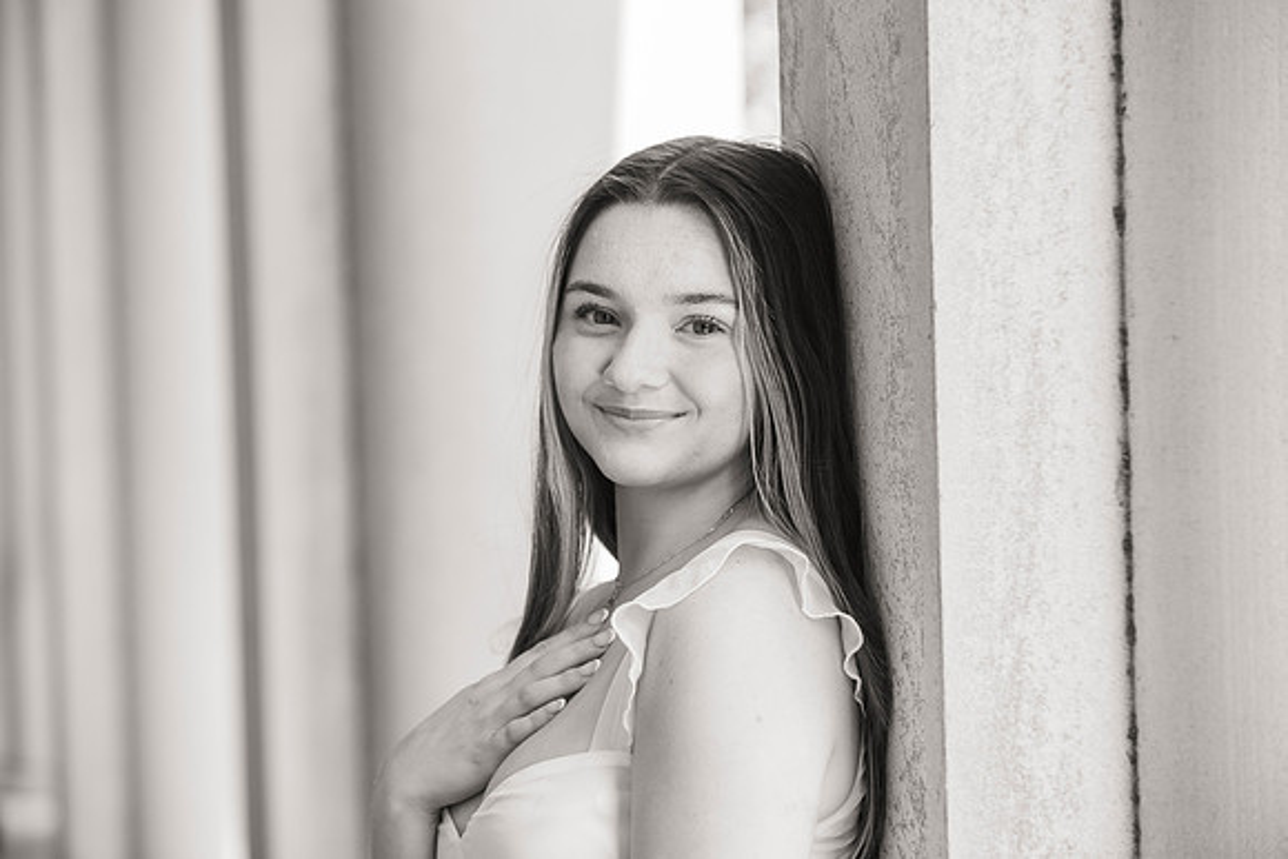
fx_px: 4439
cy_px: 424
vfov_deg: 11.1
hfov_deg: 16.5
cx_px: 660
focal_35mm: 124
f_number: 4
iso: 320
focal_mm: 120
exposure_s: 1/200
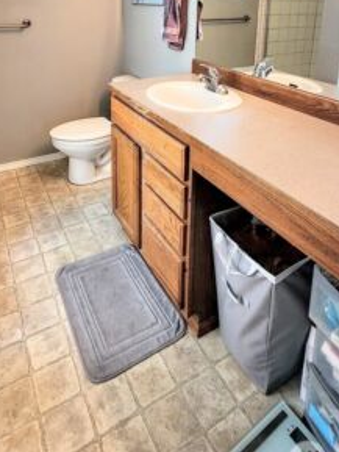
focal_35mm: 24
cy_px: 70
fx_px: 313
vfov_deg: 63.2
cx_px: 153
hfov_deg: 56.7
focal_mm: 2.2
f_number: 2.2
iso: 125
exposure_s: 1/60
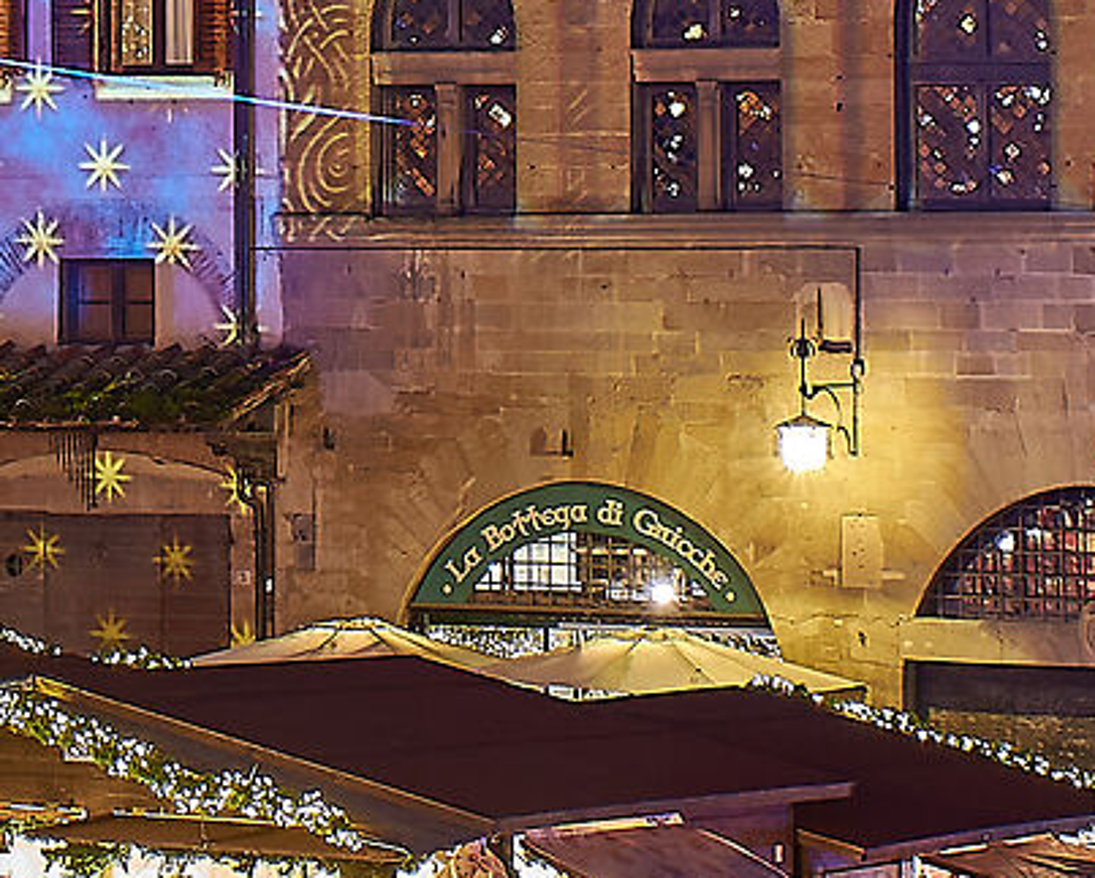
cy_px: -606
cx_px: -87
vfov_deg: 7.5
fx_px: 6519
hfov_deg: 9.5
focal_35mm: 201
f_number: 9
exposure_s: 2.5
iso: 100
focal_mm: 24
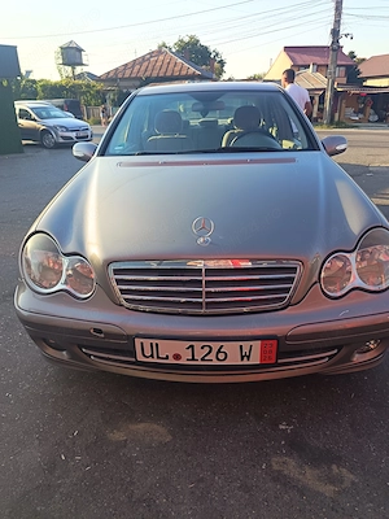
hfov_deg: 56.8
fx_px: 360
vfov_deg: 71.6
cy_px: 260
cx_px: 194
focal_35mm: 24
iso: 517
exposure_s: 1/600
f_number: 1.75
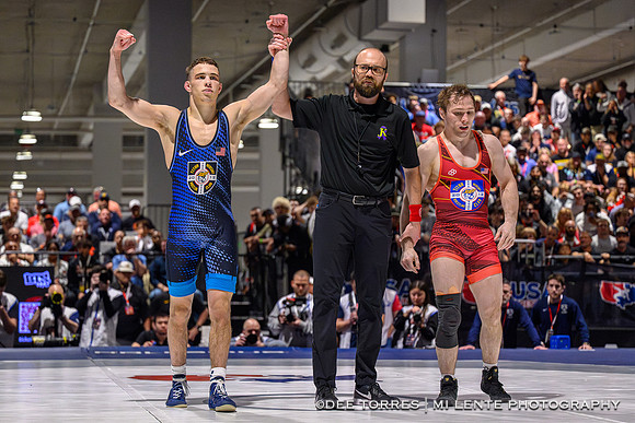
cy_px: 207
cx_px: 330
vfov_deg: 15.6
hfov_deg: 23.1
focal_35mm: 88
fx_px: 1550
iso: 10000
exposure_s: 1/800
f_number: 2.8
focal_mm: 70
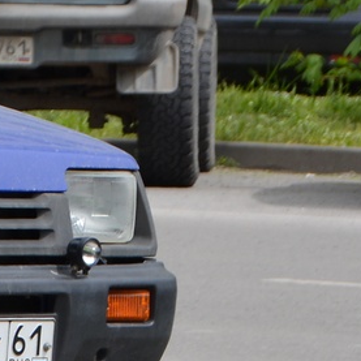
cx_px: -523
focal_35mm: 725
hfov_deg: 2.4
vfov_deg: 2.4
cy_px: 12
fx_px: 8558
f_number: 8
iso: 180
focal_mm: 105
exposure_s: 1/250
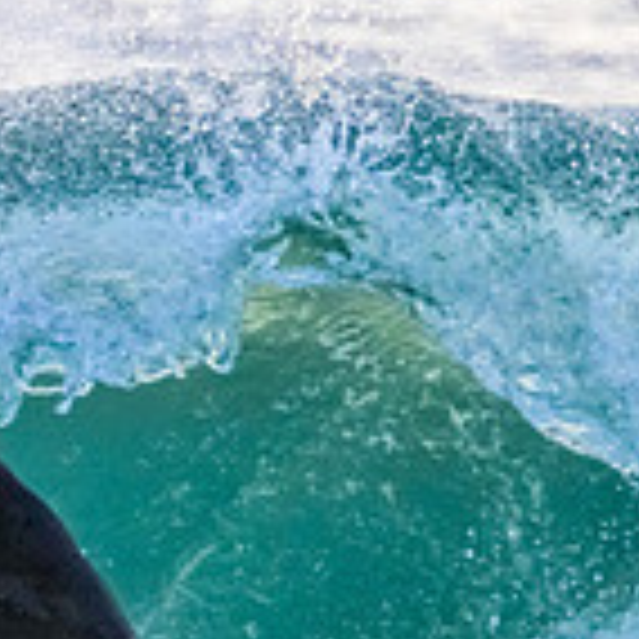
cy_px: 659
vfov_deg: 0.6
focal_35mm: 2782
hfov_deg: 0.6
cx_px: -432
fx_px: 58101
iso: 7200
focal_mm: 800
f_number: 11
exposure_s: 1/1250
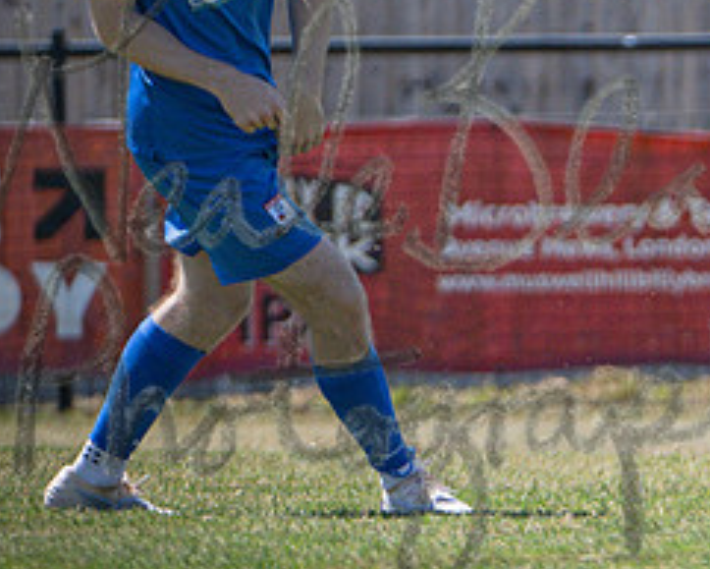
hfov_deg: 1.1
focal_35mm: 1693
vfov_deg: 0.9
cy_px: -2
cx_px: 965
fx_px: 35590
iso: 400
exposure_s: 1/2500
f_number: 4
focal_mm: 340
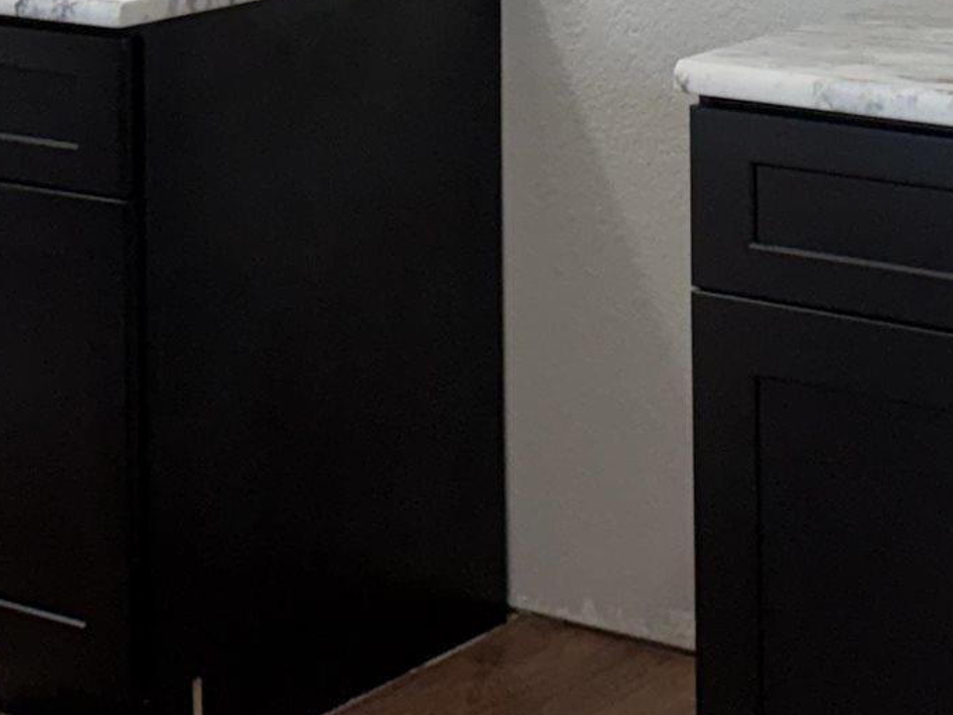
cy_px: -419
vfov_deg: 13.0
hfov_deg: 18.0
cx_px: 892
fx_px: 2946
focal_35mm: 107
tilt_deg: -2.6
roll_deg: +0.4
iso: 125
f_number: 1.78
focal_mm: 6.76
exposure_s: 1/120
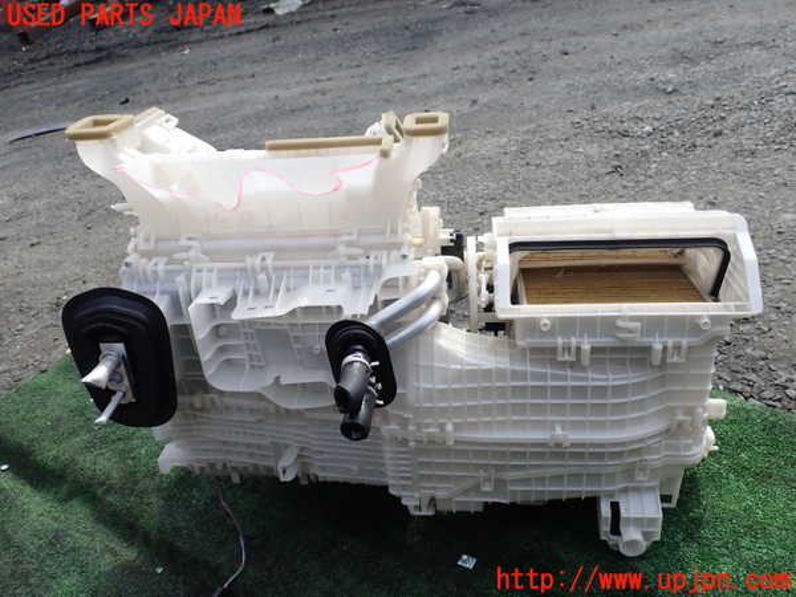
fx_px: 690
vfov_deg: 46.8
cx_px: 398
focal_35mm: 30
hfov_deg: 60.0
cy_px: 298
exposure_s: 1/500
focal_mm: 5.4
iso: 100
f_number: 3.2
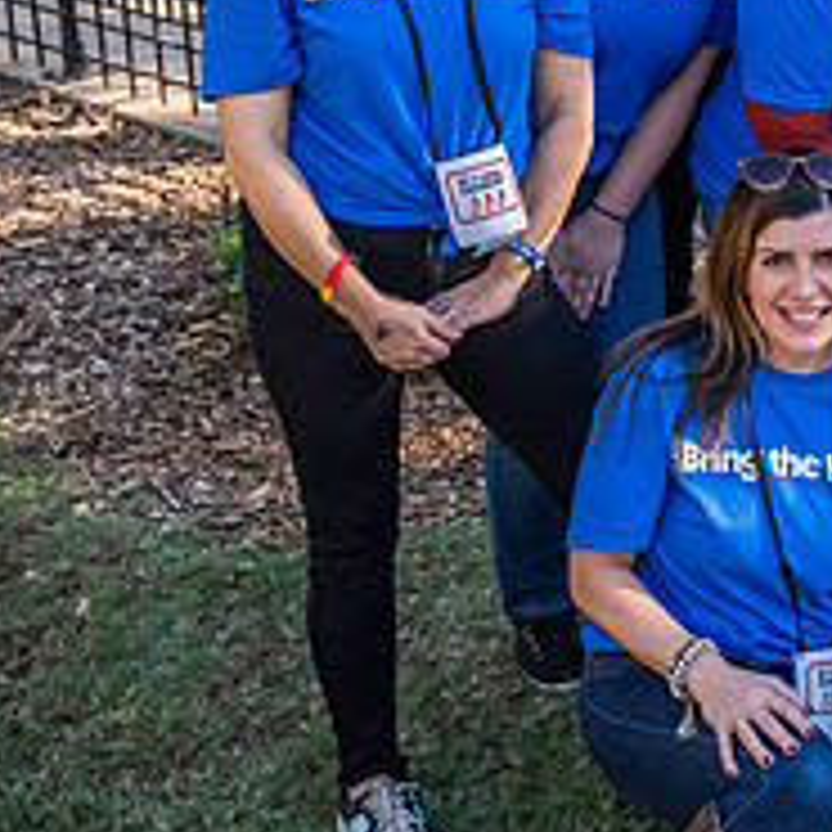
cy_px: 164
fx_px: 2393
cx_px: 1178
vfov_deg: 19.5
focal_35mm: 88
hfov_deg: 18.0
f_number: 4.5
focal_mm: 33
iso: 4000
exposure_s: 1/3200
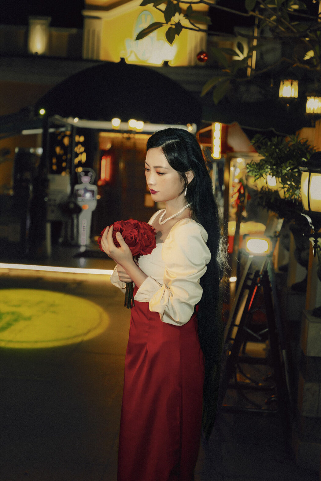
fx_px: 936
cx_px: 160
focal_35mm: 70
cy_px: 240
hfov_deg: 19.5
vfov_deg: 28.8
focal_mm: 70
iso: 2500
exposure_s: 1/125
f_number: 4
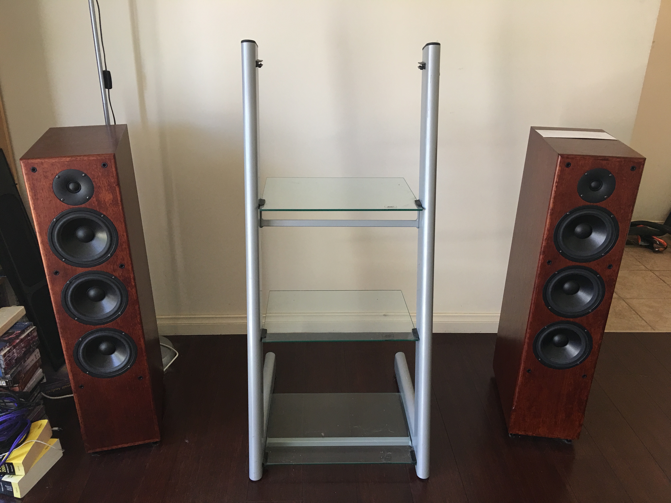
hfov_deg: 61.7
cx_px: 336
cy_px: 252
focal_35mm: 29
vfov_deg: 48.2
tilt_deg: -23.6
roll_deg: -0.3
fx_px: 562
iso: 40
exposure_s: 1/17
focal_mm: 4.15
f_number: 2.2
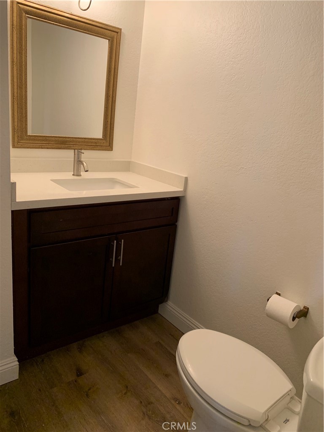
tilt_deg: -16.3
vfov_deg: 67.3
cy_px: 216
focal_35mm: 26
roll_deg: -7.3
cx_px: 162
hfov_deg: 53.1
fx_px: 324
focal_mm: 4.25
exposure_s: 1/60
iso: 200
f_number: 1.8
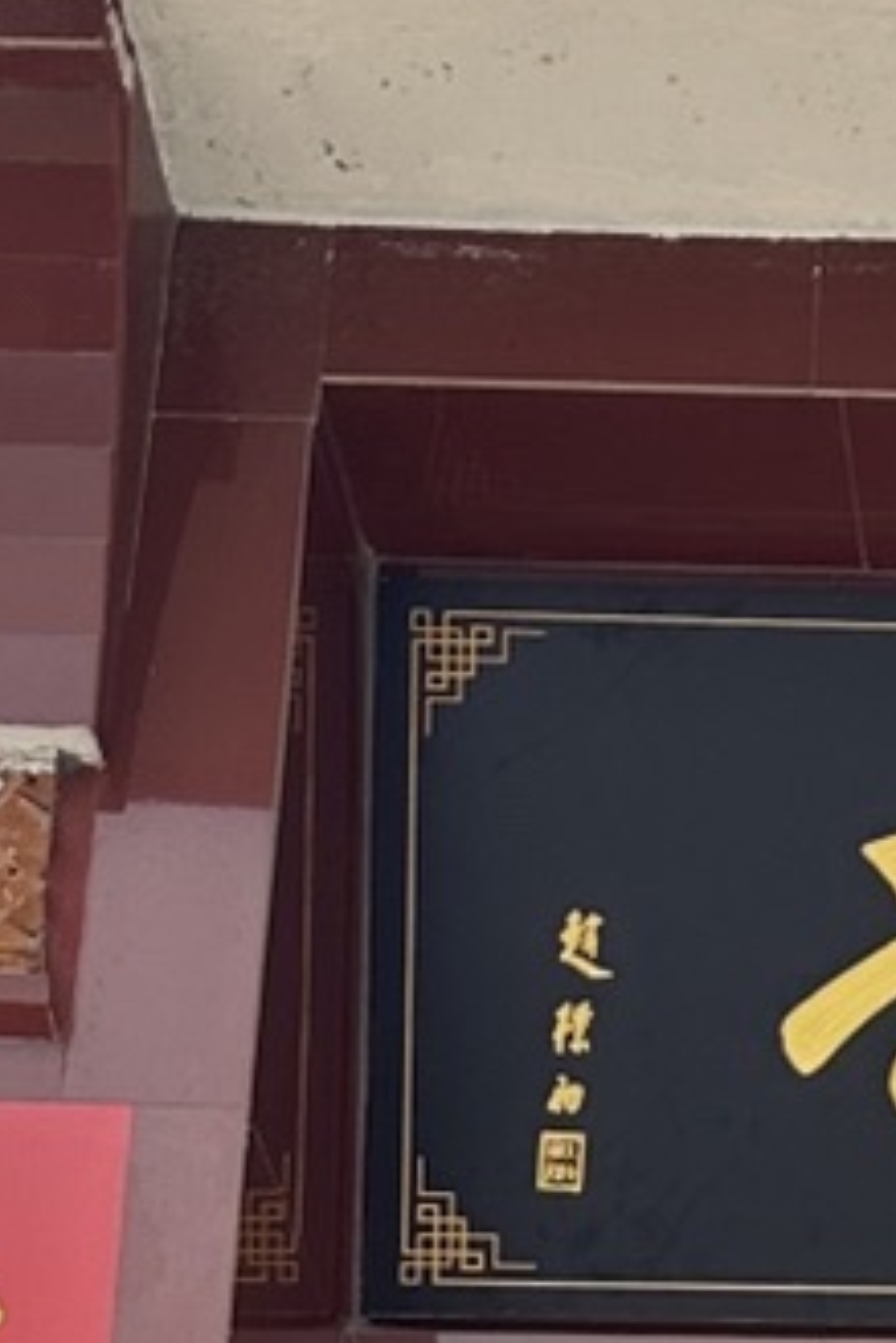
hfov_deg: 8.7
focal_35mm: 152
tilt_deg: +23.7
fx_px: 5668
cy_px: 1789
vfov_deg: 13.0
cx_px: 1637
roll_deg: +0.0
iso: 80
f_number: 1.78
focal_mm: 6.86
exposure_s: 1/1880
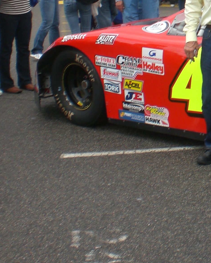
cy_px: 61
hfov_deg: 14.9
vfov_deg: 19.6
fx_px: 757
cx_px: 300
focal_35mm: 97
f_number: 4.4
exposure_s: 1/250
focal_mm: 6.3
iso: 50
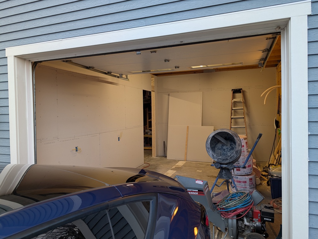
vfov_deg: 56.9
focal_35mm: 24
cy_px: 120
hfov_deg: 71.5
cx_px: 159
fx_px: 221
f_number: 1.68
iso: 20
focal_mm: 6.9
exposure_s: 1/24.5
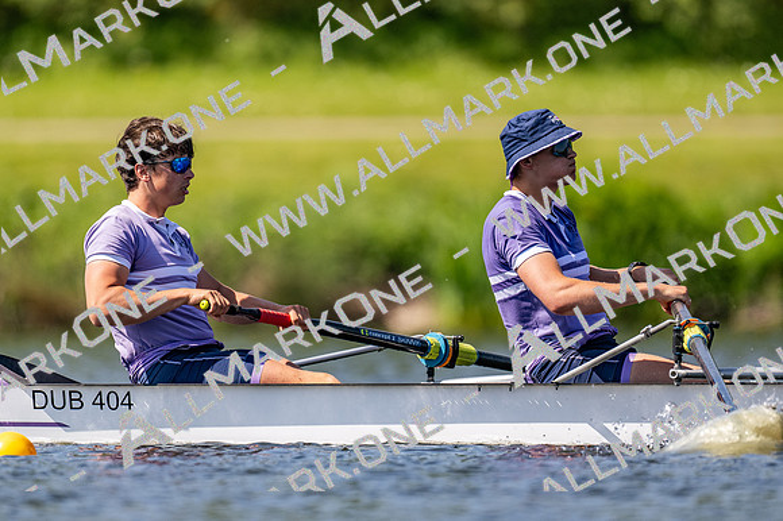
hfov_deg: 2.3
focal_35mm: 900
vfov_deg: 1.5
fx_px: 19568
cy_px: 260
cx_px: 392
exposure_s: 1/2500
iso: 320
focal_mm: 600
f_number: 4
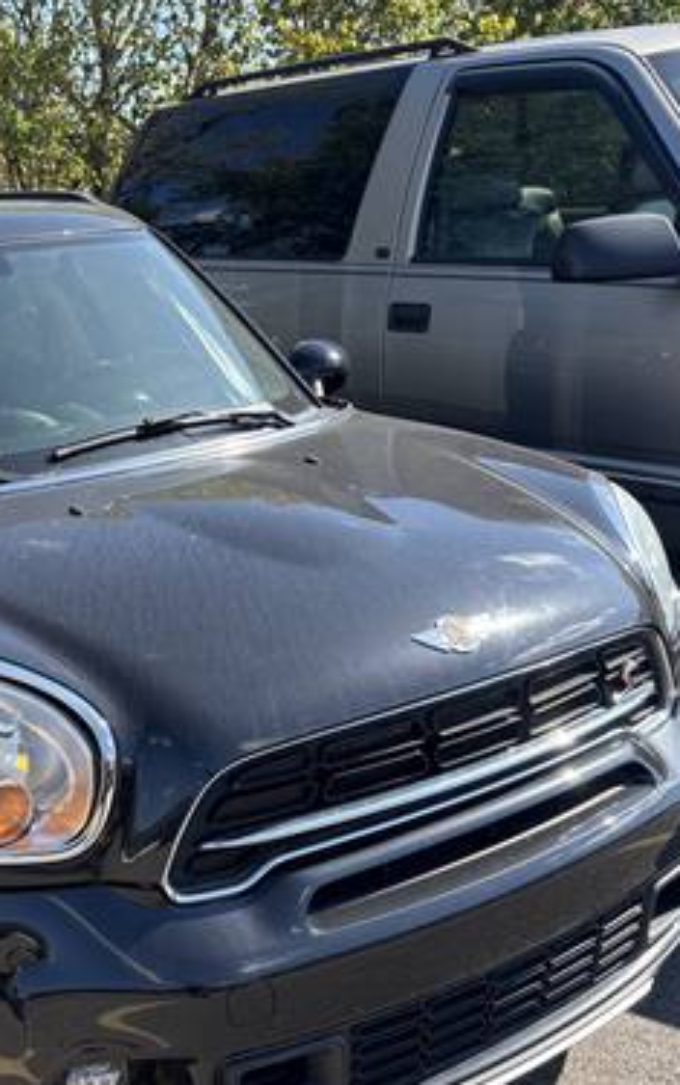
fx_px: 1391
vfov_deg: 42.5
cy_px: 631
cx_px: 156
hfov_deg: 27.0
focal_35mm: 47
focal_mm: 5.96
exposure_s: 1/1311
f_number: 1.6
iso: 64
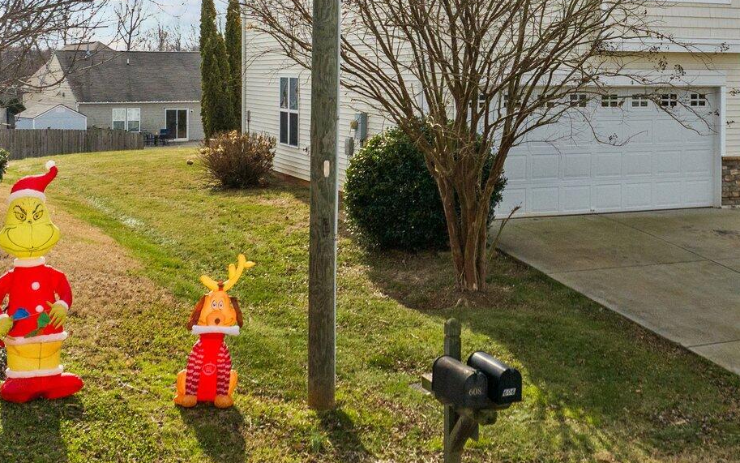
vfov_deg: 22.4
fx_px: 1150
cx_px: 580
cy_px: 77
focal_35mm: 57
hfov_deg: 34.7
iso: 400
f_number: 2.8
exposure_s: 1/8000
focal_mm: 12.29
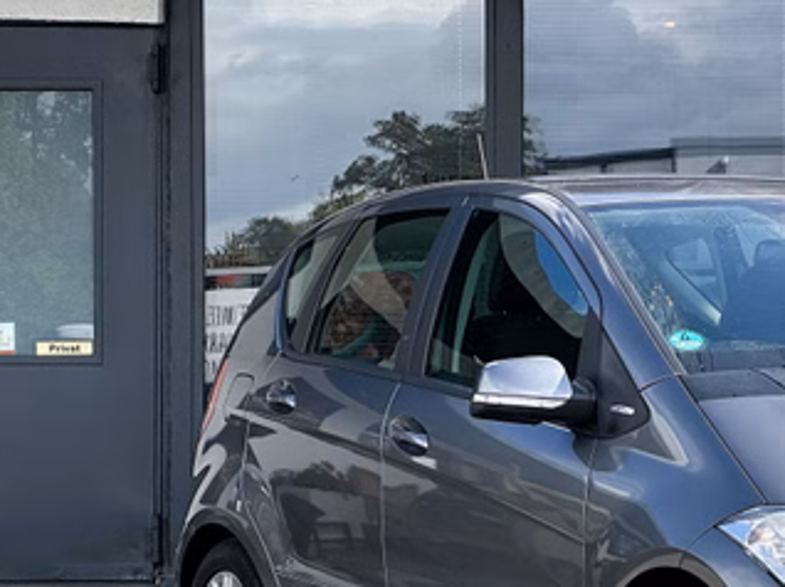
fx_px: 3512
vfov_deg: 9.5
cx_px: 780
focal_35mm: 155
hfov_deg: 12.6
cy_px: 449
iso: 32
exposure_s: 1/330
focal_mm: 9
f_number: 2.8
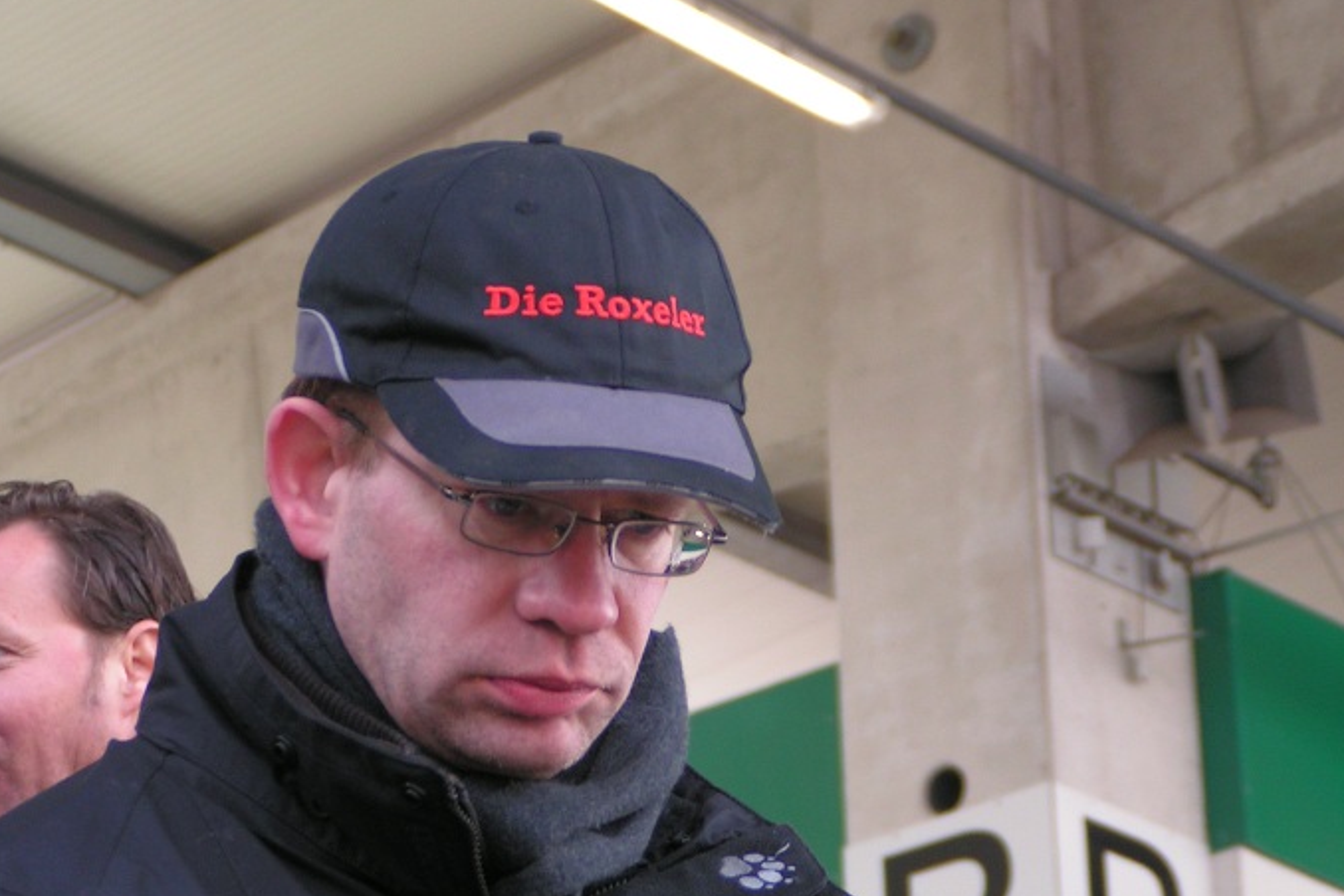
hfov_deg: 12.3
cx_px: 597
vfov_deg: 8.2
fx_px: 6234
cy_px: 581
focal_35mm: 167
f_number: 3.5
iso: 80
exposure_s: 1/160
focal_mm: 20.9
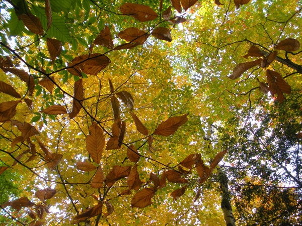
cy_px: 113
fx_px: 314
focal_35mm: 36
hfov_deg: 51.4
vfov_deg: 39.7
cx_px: 151
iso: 111
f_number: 3.5
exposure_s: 1/123
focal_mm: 6.3
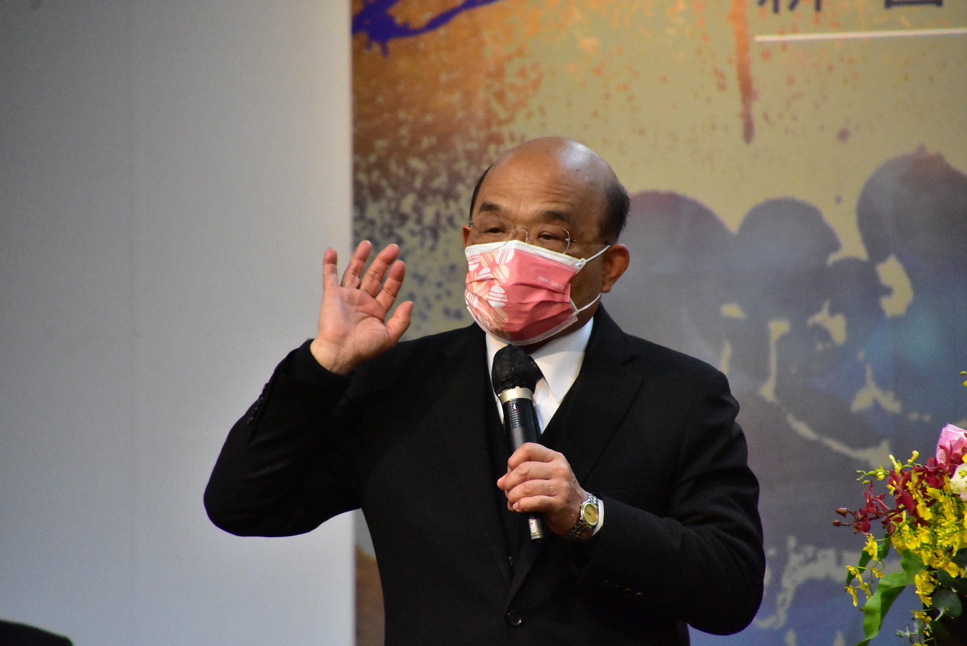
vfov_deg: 3.1
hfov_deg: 4.6
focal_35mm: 450
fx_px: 12097
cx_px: 484
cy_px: 323
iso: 10000
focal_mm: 300
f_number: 6.3
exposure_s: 1/500
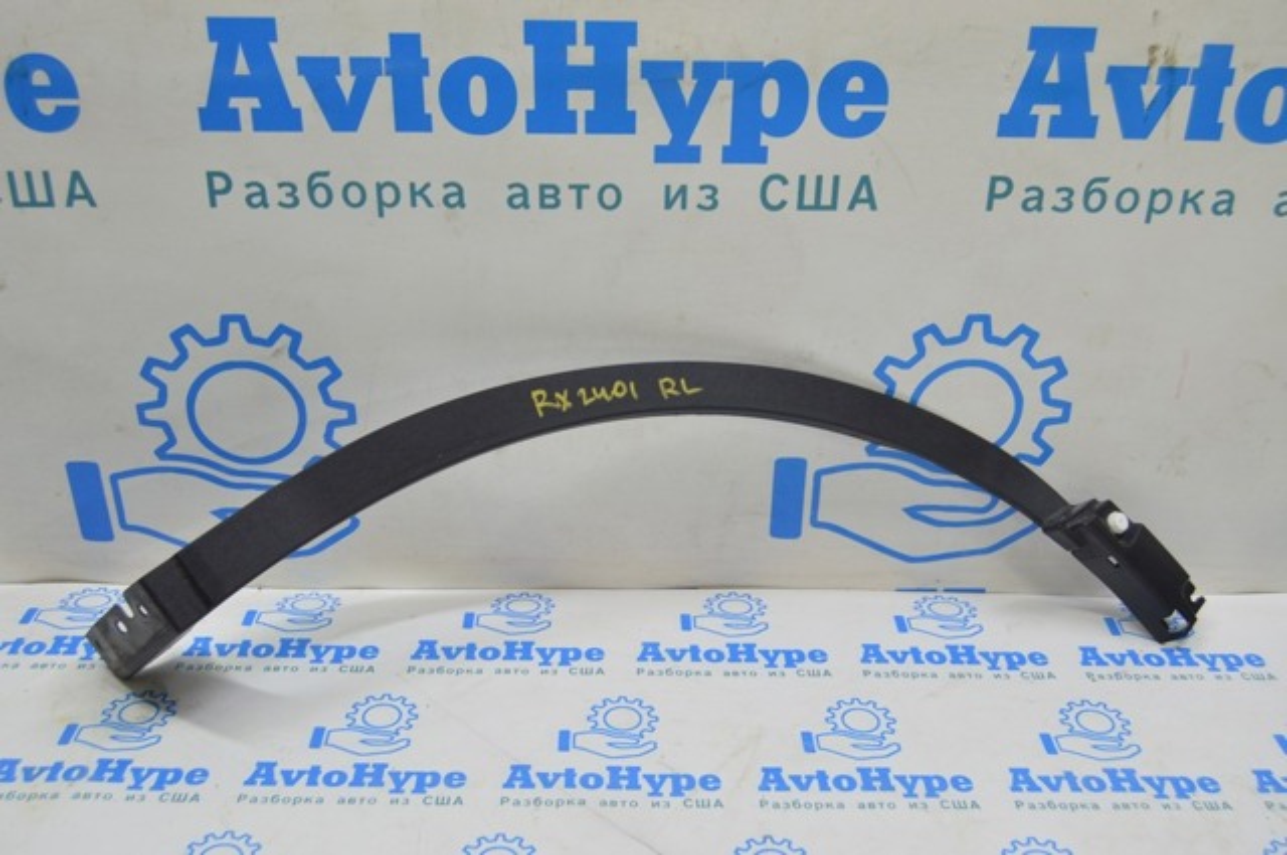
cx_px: 644
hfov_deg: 49.6
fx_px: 1392
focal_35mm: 39
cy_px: 428
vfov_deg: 34.1
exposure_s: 1/25
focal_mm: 26
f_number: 5.6
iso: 400
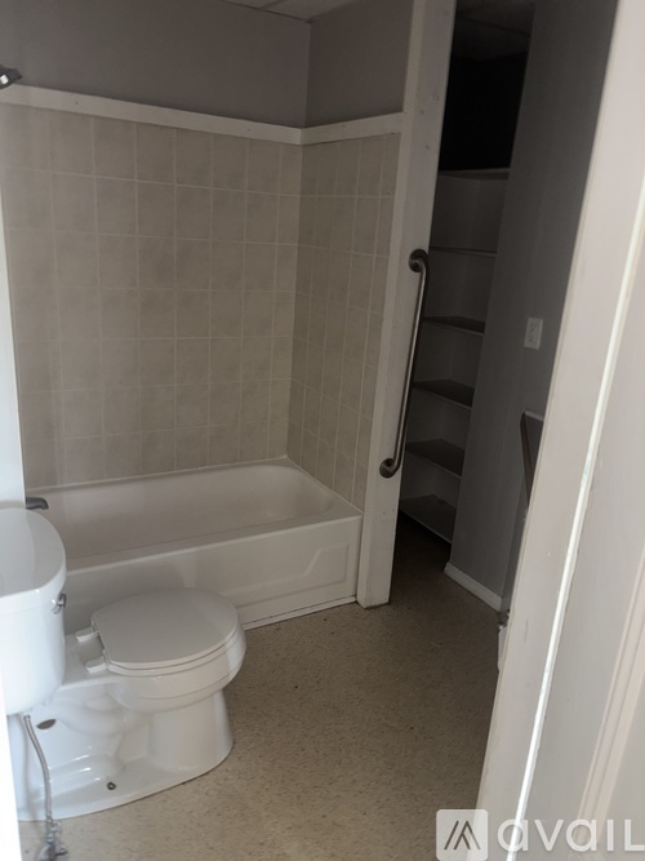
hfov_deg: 53.0
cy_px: 430
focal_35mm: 26
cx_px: 322
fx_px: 646
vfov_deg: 67.3
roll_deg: -3.3
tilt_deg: -18.0
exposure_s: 1/7
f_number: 1.6
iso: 100
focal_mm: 5.96
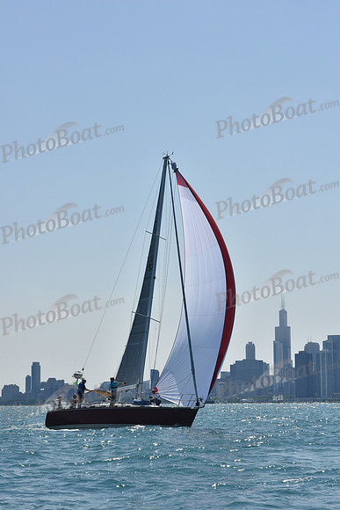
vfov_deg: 22.6
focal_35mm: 90
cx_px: 170
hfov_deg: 15.2
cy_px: 255
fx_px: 1274
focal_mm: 90
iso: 250
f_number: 10
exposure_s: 1/1250
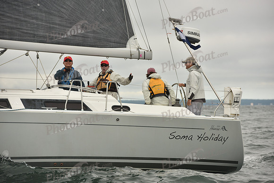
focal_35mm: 200
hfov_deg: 10.3
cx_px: 137
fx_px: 1523
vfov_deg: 6.9
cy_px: 92
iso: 320
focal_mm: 200
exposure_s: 1/800
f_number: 8
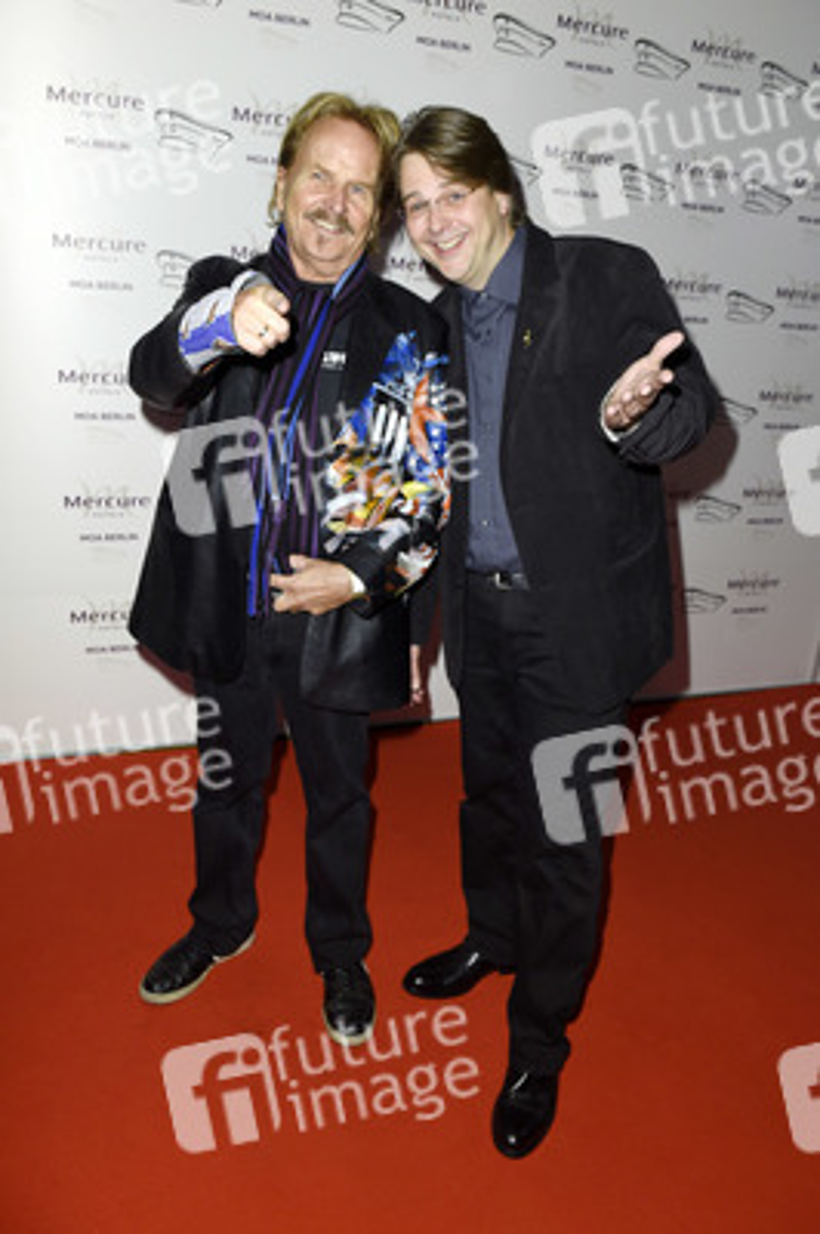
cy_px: 617
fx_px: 992
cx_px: 410
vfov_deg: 63.7
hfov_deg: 44.9
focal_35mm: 29
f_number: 5.6
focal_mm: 29
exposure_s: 1/125
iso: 640
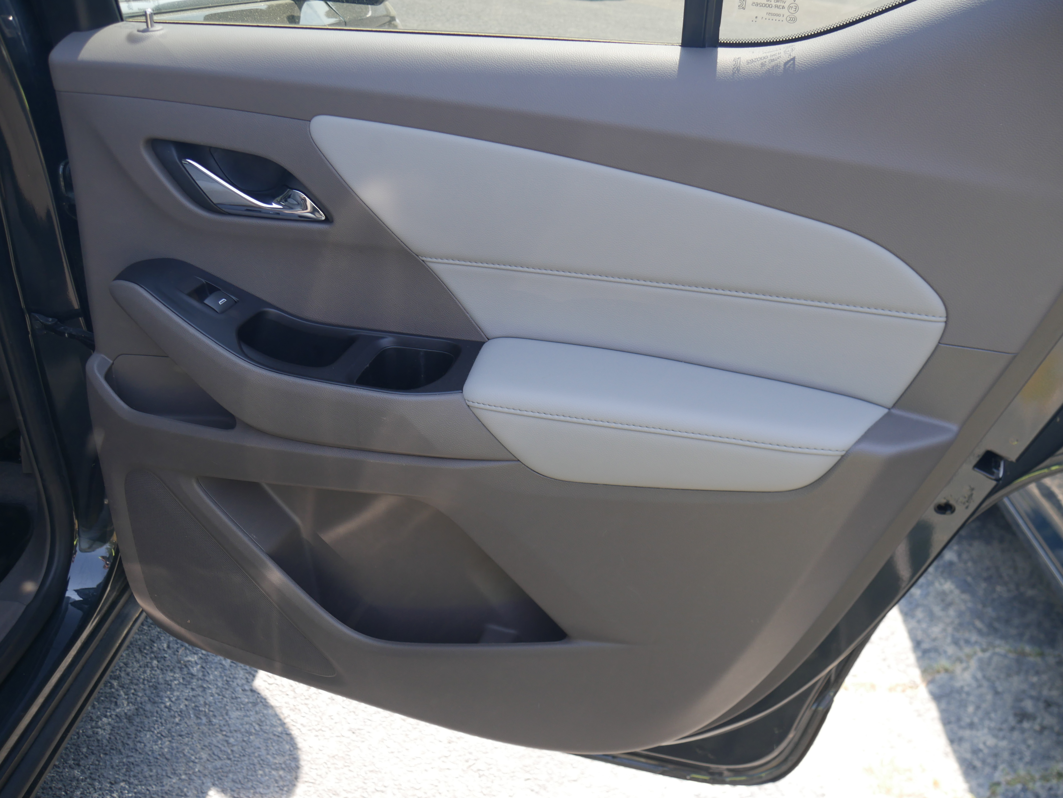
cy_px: 399
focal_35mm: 32
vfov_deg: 44.2
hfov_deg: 56.8
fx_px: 983
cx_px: 532
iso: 200
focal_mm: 16
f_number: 4.5
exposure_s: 1/160
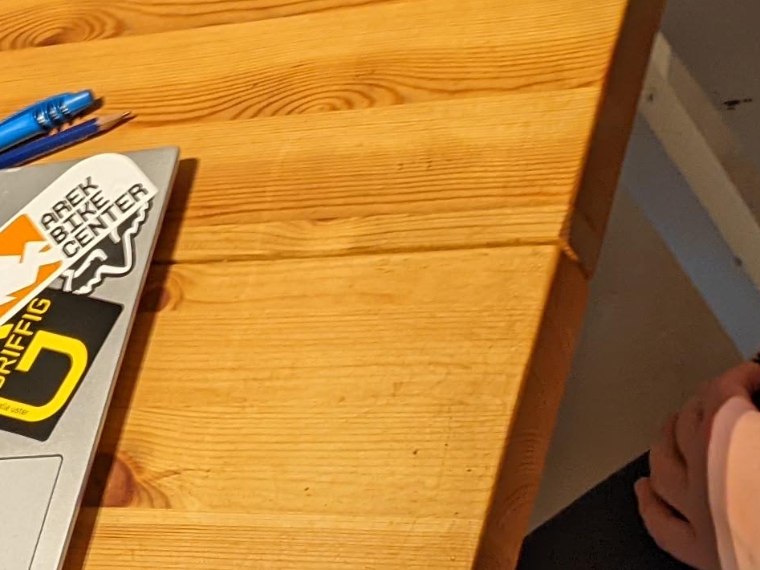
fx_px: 2525
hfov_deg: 16.8
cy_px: 219
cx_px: 34
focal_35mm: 115
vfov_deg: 12.9
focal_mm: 4.38
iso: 119
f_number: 1.73
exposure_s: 1/50
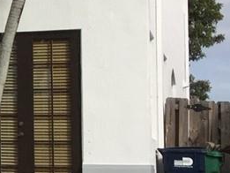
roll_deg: -3.6
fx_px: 1183
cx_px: -335
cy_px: 72
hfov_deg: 9.7
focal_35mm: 178
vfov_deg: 8.3
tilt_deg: +5.3
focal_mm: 4.15
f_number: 2.2
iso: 32
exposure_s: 1/2825
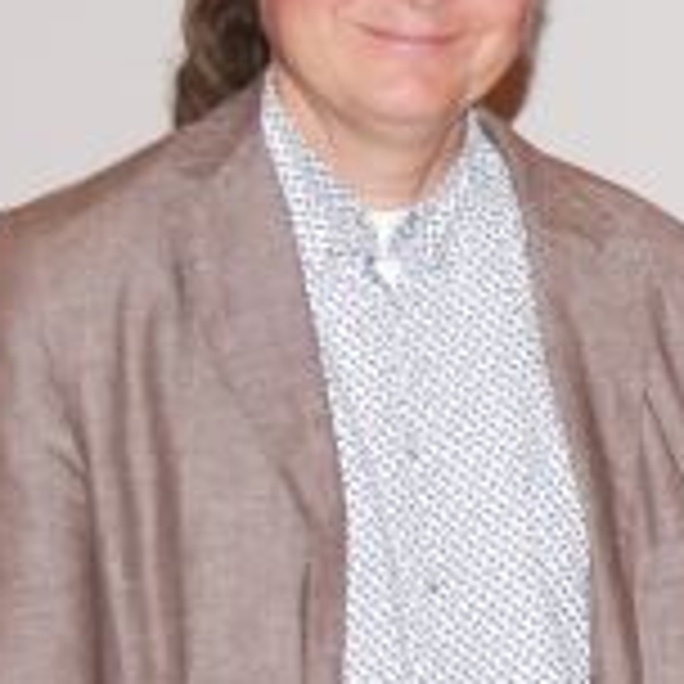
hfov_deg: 7.4
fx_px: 5008
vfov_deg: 7.8
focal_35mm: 224
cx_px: 1526
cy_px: 547
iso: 2500
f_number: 5.6
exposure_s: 1/50
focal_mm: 24
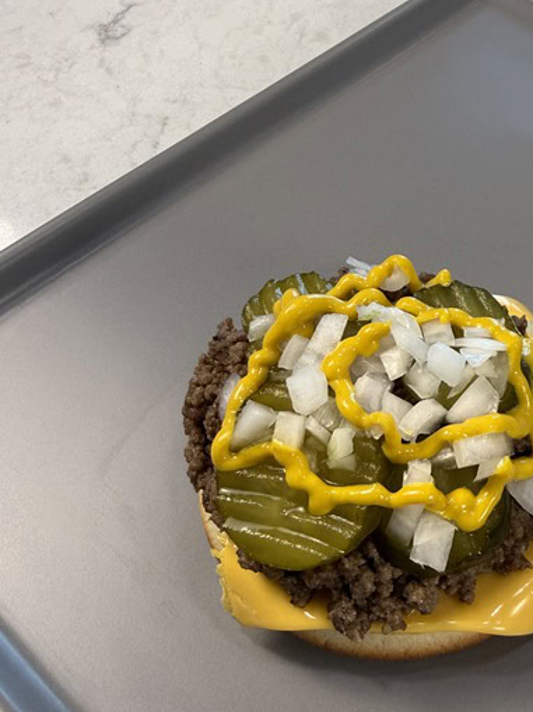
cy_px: 420
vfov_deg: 48.8
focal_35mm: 38
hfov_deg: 36.6
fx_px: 781
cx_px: 411
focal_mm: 2.2
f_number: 2.2
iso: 100
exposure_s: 1/120
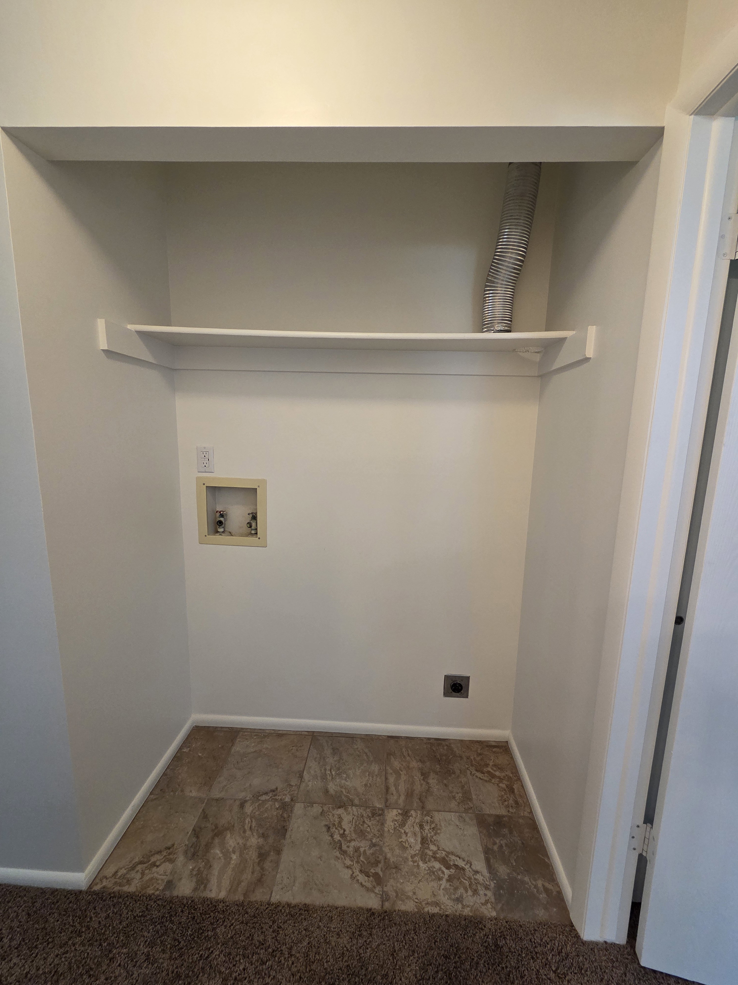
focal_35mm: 13
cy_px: 492
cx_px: 369
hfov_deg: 89.9
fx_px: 370
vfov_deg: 106.2
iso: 250
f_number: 2.2
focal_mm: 2.2
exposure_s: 1/60
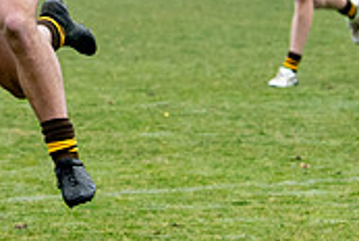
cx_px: -19
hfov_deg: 2.7
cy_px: -43
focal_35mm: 768
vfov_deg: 1.8
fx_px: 7672
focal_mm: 86
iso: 560
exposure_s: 1/800
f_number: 4
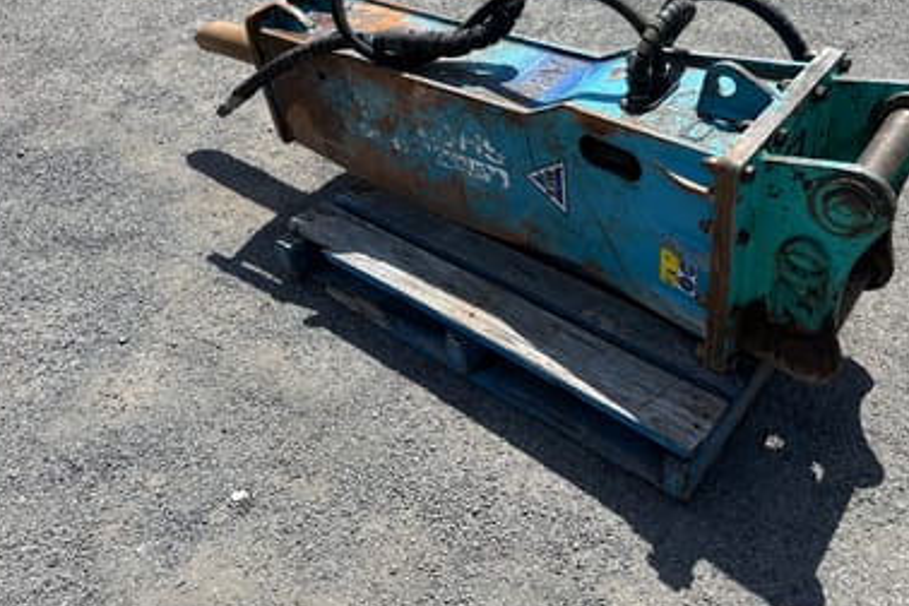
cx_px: 568
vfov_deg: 39.7
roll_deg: -0.4
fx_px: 833
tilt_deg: -34.6
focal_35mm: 33
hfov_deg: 56.5
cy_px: 222
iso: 80
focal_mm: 6.76
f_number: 1.78
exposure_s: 1/3759
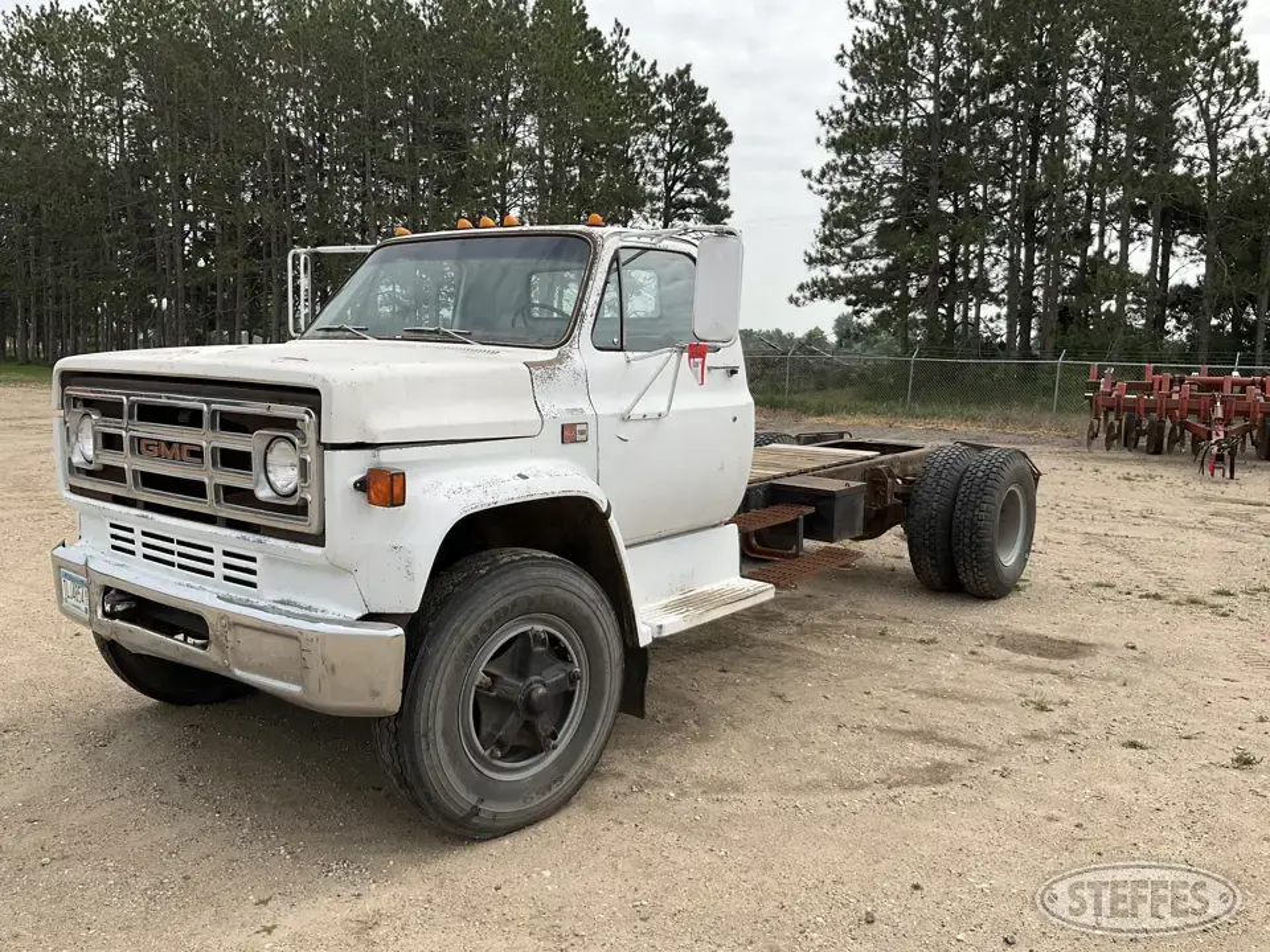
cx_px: 635
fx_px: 1064
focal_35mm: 29
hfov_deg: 61.7
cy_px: 476
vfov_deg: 48.2
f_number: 1.8
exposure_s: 1/2320
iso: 25
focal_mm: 3
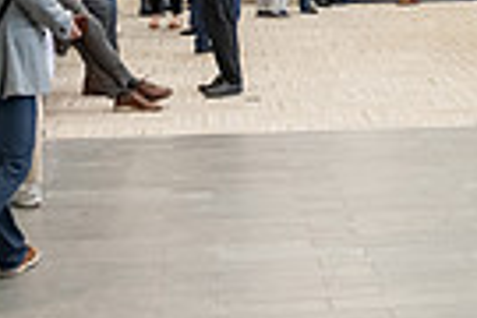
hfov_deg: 17.3
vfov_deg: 11.5
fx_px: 1537
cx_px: 463
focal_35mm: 116
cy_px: -115
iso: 2000
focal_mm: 27
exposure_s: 1/250
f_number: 4
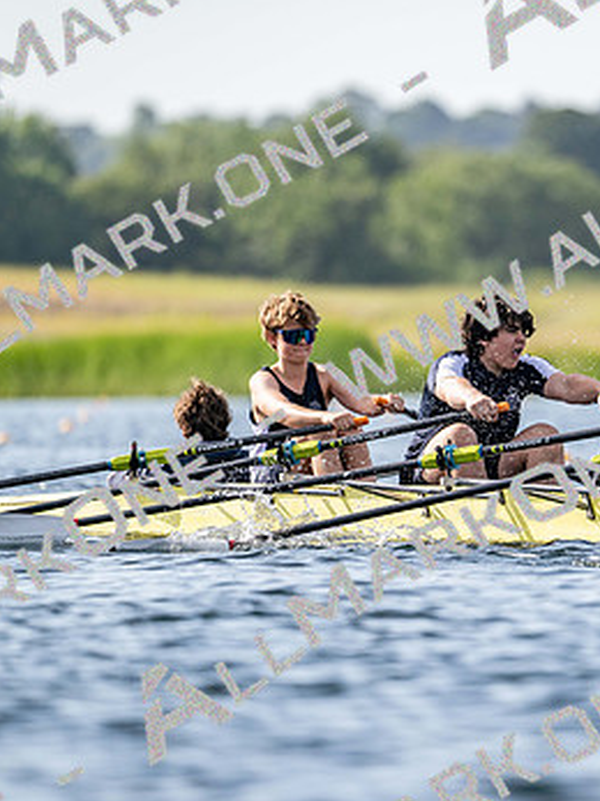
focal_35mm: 643
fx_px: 14869
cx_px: 609
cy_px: 407
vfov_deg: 3.1
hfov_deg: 2.3
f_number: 4.5
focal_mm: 400
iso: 360
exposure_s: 1/2500
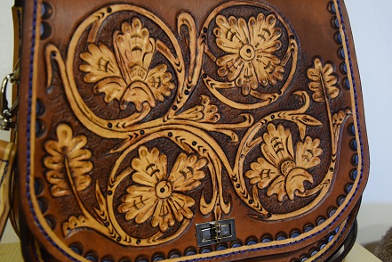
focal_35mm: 49
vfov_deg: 27.5
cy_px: 133
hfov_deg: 40.3
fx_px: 534
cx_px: 195
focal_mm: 32
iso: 1250
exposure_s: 1/30
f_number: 4.2
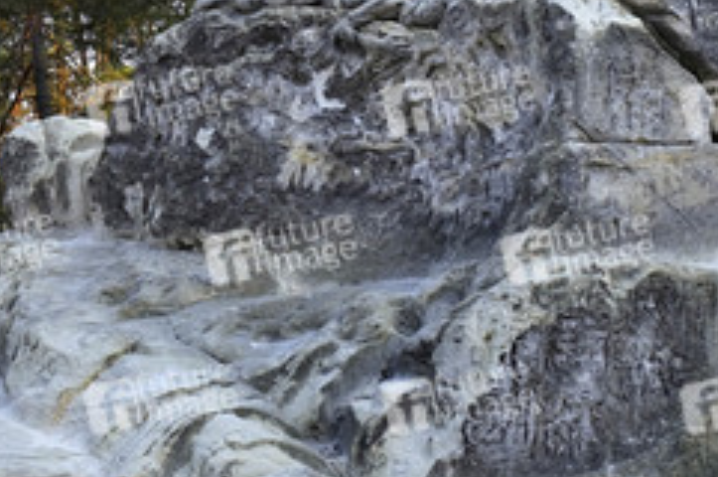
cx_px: 201
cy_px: 176
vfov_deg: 29.7
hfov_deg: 42.6
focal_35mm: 45
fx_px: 896
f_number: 4
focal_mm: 16
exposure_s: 1/125
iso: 160
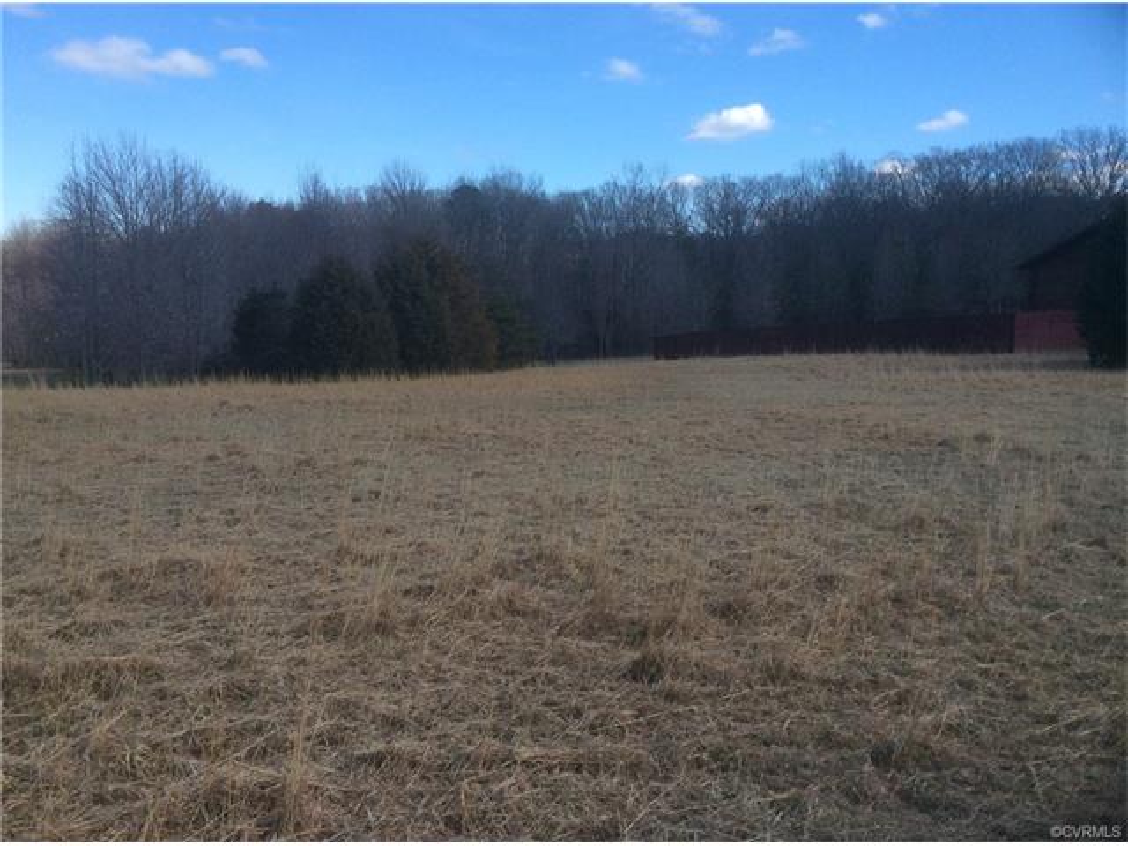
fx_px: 1043
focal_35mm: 32
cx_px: 564
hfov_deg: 56.8
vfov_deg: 44.2
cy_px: 423
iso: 32
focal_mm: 3.3
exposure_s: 1/937
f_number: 2.4
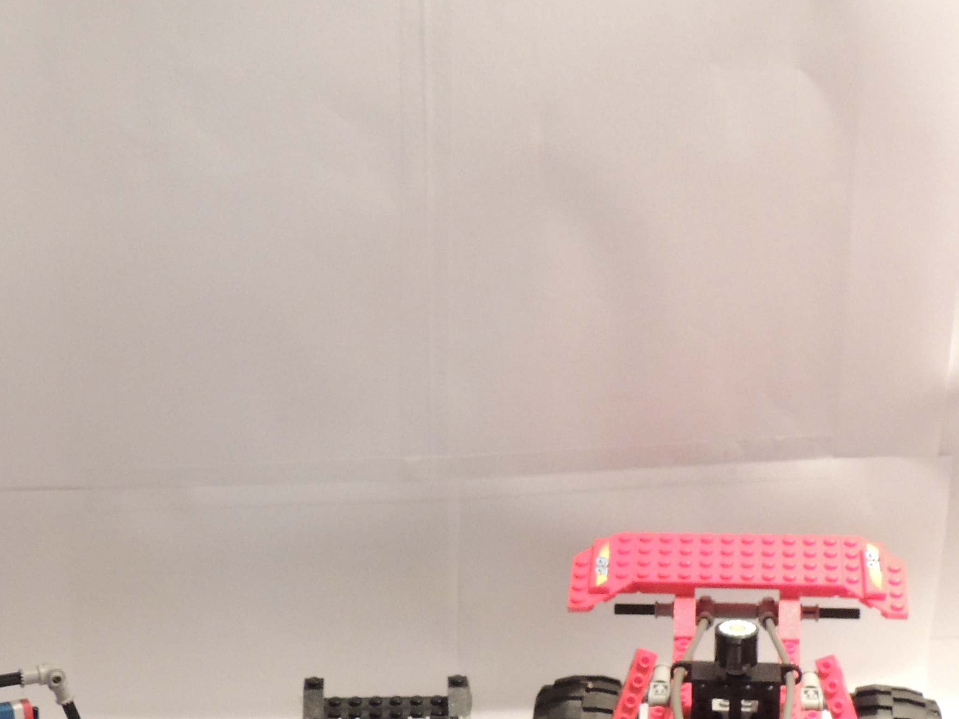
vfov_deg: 19.9
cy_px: 605
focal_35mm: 73
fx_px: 2022
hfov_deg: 26.7
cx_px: 491
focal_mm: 5.8
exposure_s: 1/13
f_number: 3.2
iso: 560
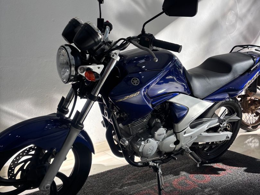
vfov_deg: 53.1
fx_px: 195
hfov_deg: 67.3
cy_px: 98
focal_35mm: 26
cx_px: 130
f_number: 1.6
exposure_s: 1/258
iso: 40
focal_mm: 5.96
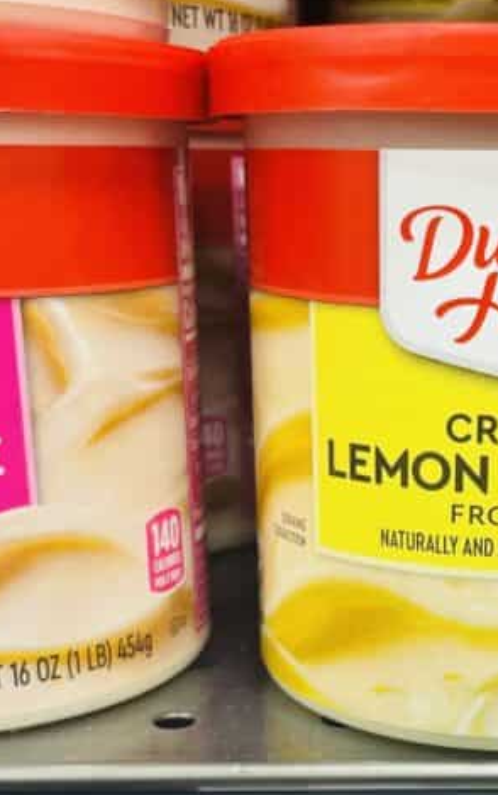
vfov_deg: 33.0
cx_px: 444
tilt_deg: -21.1
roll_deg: -0.5
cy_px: 638
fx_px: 1302
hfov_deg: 21.2
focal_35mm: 60
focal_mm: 4.2
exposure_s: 1/60
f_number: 1.6
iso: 64
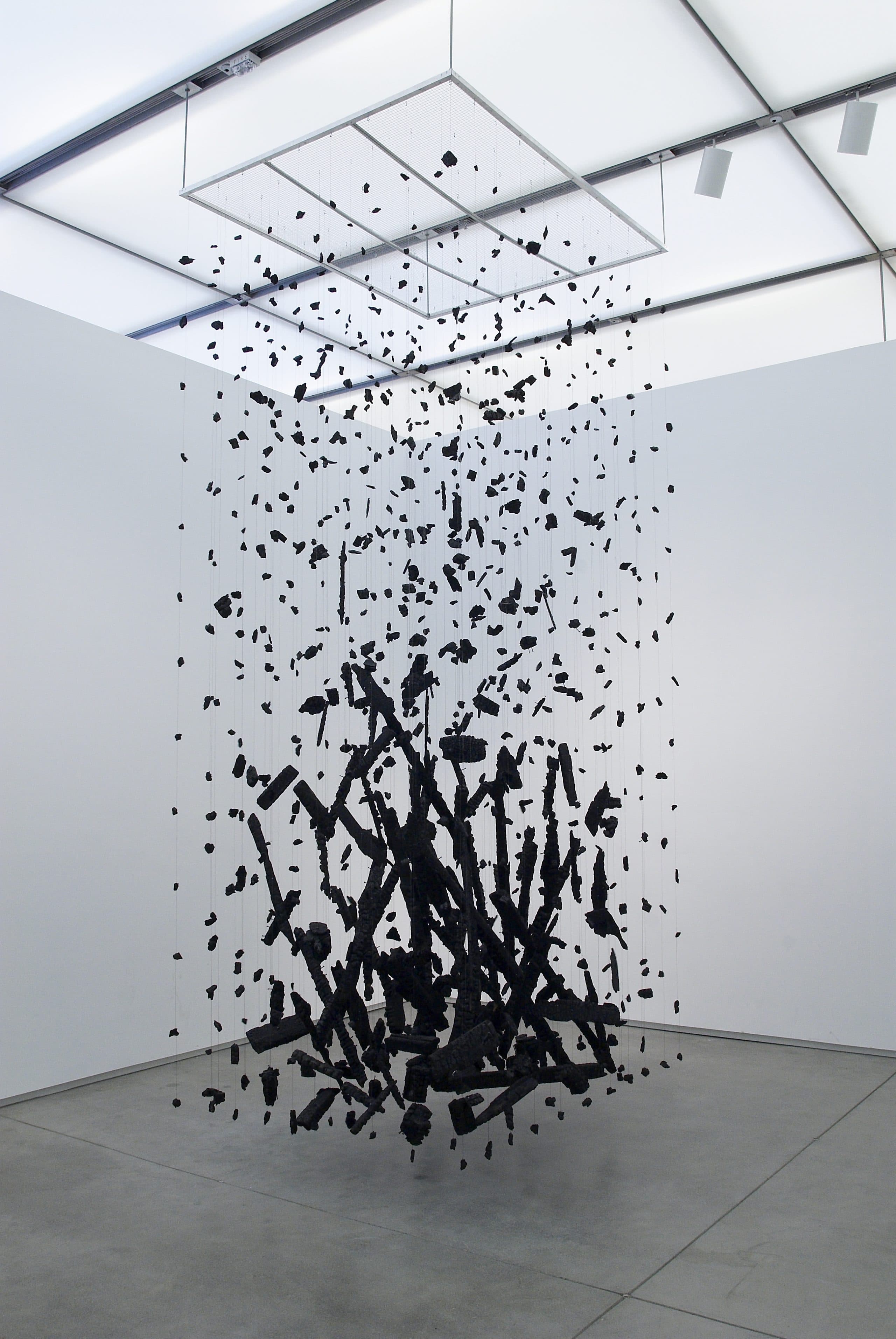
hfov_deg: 43.7
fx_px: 1117
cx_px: 448
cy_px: 670
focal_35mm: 30
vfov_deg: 61.9
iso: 250
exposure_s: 1/4
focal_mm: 20
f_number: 10
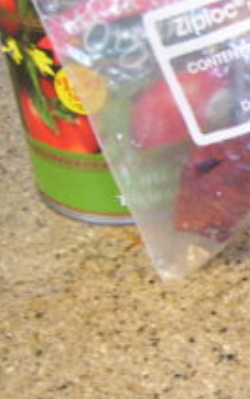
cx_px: 365
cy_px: 210
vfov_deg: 25.5
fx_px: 881
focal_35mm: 81
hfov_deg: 15.1
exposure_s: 1/15
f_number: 2.7
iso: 160
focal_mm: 6
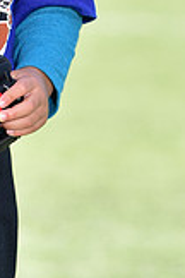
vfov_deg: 2.9
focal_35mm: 718
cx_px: -76
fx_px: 5534
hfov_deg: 1.9
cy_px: -110
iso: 100
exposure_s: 1/200
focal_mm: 200
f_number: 5.6
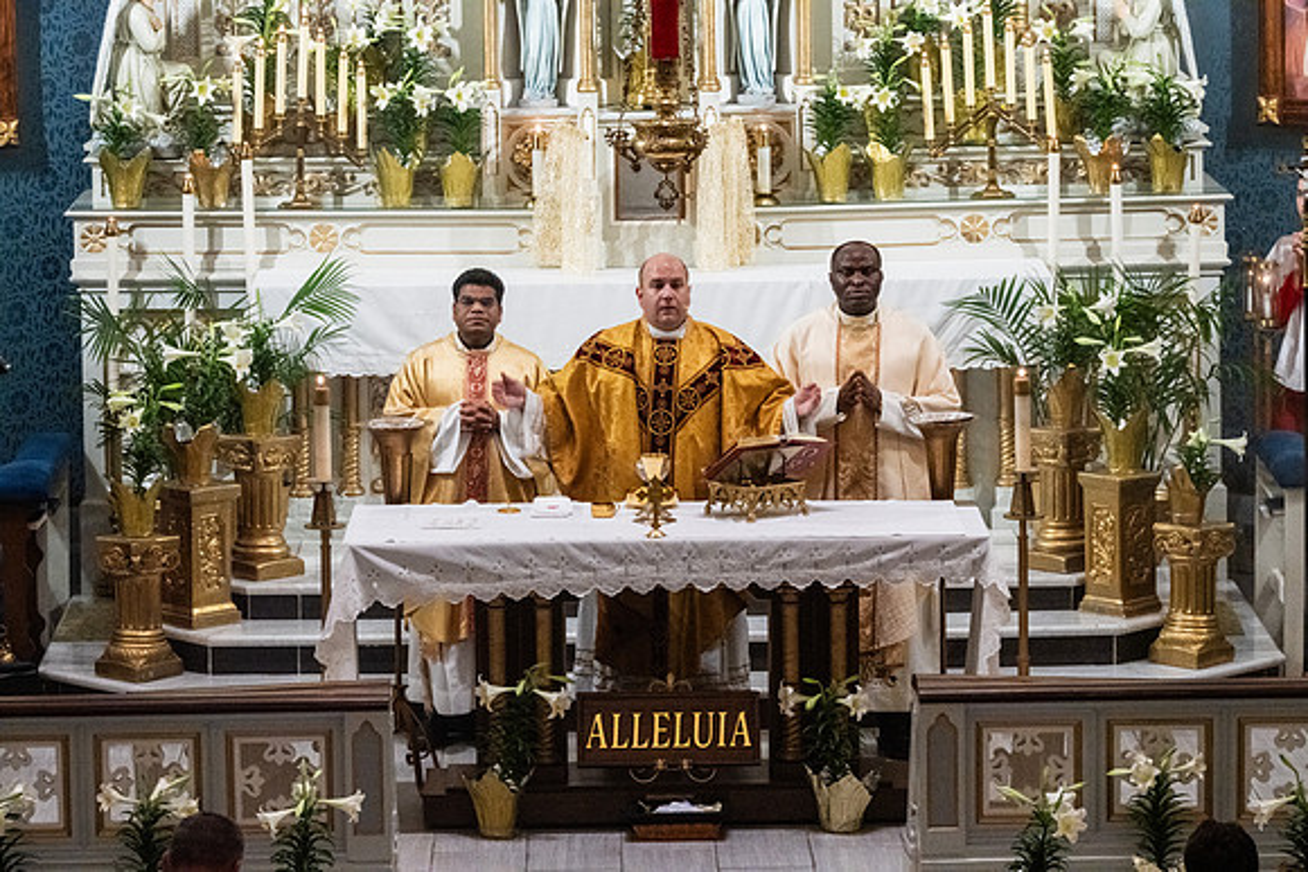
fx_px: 5996
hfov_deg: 12.4
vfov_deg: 8.3
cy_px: 436
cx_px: 654
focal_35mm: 165
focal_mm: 165
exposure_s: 1/60
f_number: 14
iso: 5000
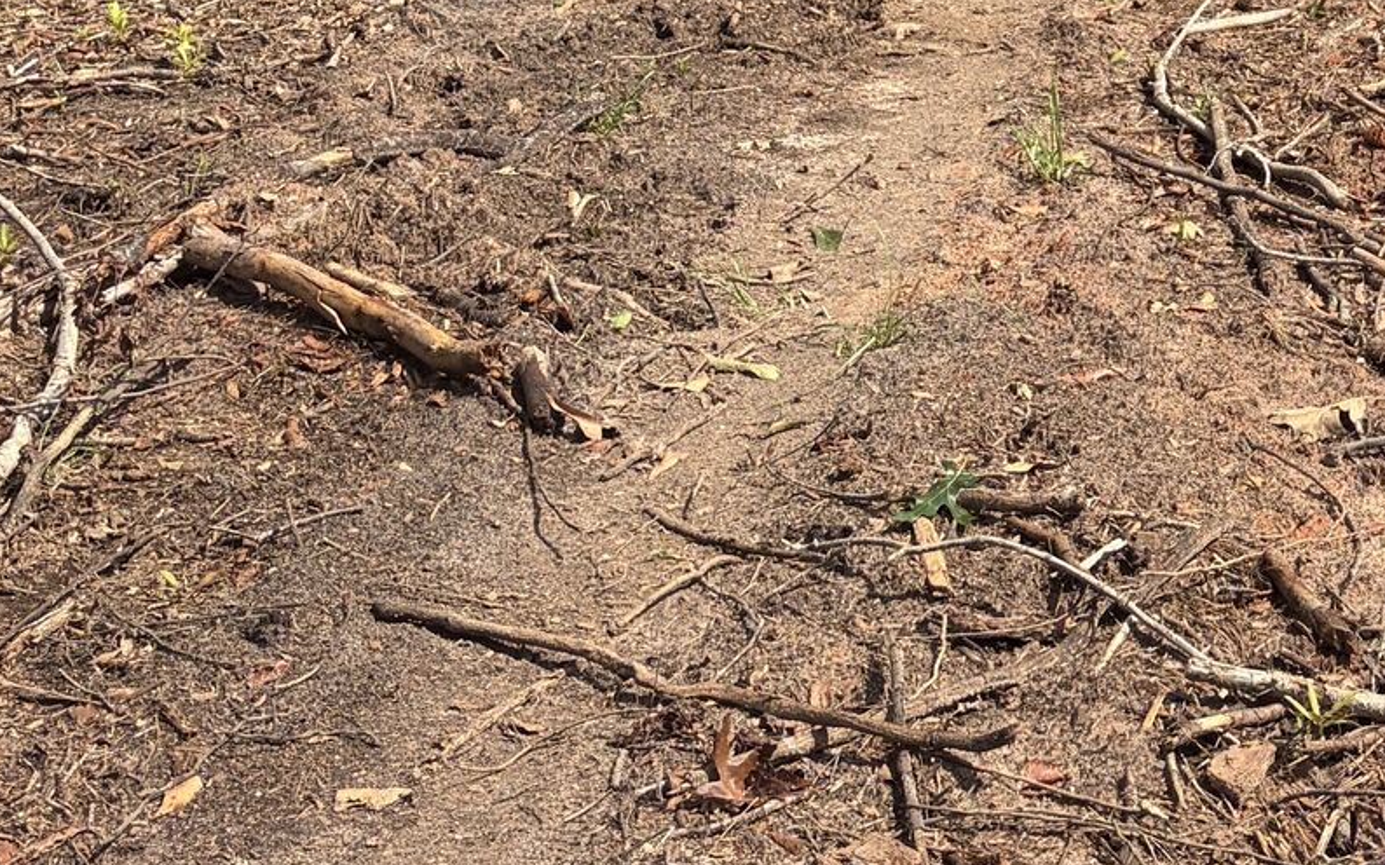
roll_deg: -0.8
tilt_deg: -3.0
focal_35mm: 80
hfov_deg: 25.3
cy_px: -492
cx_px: 1162
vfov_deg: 14.9
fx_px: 3019
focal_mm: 5.96
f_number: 1.6
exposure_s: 1/2747
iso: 50
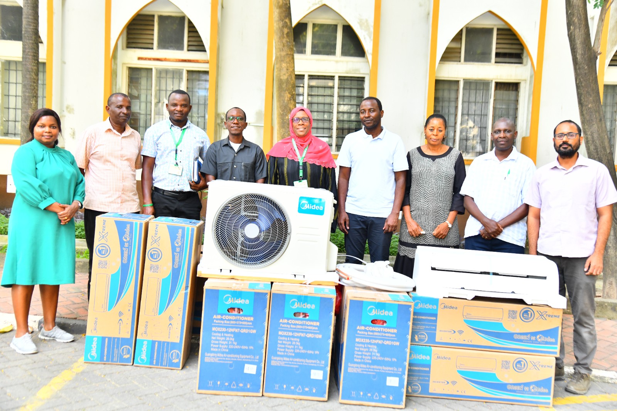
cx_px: 308
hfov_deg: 50.7
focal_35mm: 38
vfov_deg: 35.0
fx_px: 651
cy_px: 206
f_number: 4.5
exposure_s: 1/160
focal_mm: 38
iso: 1000
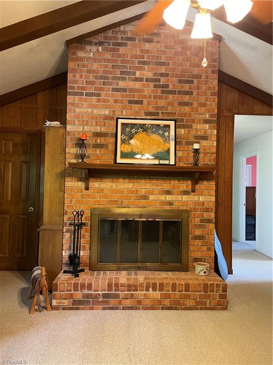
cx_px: 136
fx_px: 273
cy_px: 182
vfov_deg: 67.3
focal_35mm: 26
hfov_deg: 53.1
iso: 500
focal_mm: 4.2
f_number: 1.6
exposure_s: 1/60
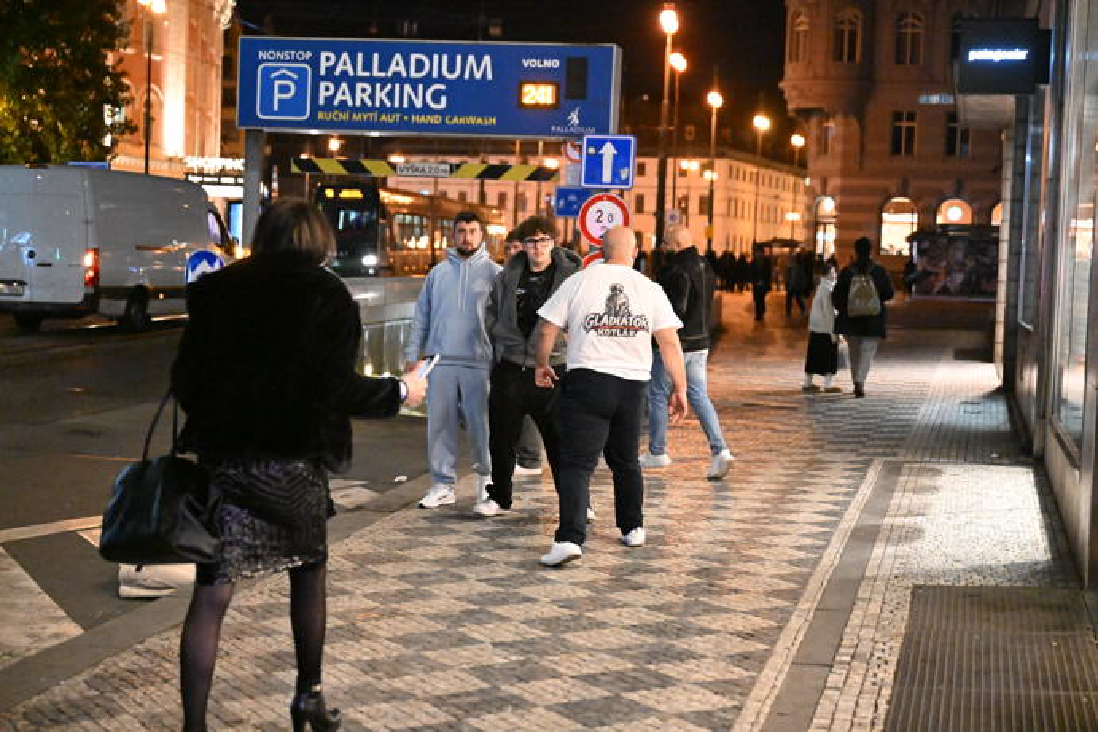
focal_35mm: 54
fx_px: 1647
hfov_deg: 36.9
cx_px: 549
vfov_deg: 25.1
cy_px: 366
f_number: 2.8
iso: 25600
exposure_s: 1/500
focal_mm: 54
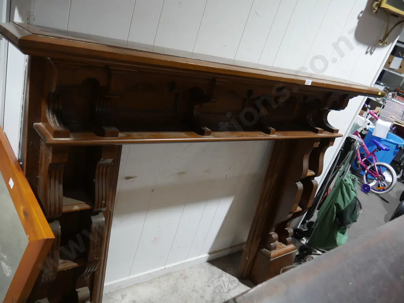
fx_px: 327
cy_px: 152
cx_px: 202
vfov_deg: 49.7
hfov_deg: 63.4
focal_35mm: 28
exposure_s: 1/60
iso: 400
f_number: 3.5
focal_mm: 14
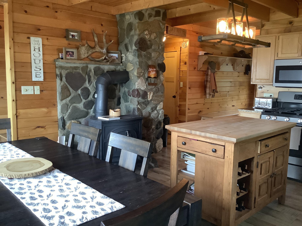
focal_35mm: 31
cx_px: 151
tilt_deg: -7.2
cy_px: 113
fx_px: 270
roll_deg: -1.7
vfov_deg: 45.4
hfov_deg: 58.4
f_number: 2.4
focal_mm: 3.3
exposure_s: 1/60
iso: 320
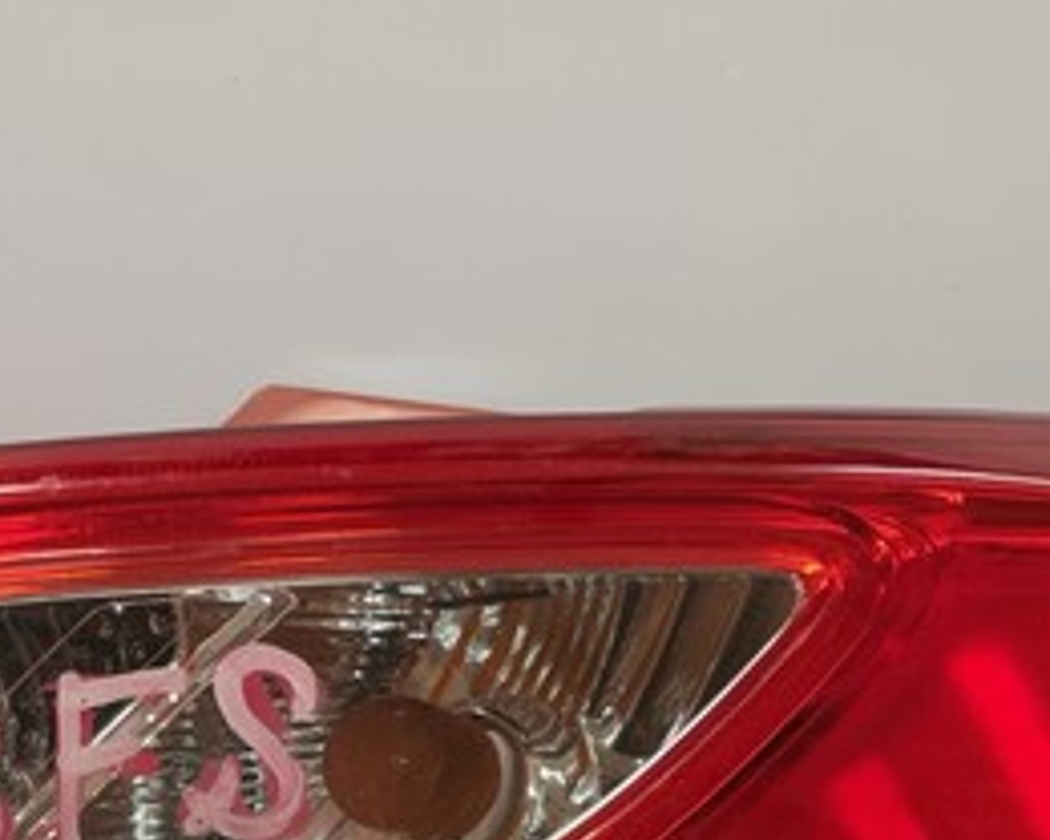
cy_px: 998
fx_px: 2424
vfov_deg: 18.7
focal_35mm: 78
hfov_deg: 23.8
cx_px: 105
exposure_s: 1/60
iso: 125
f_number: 1.6
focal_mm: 4.2
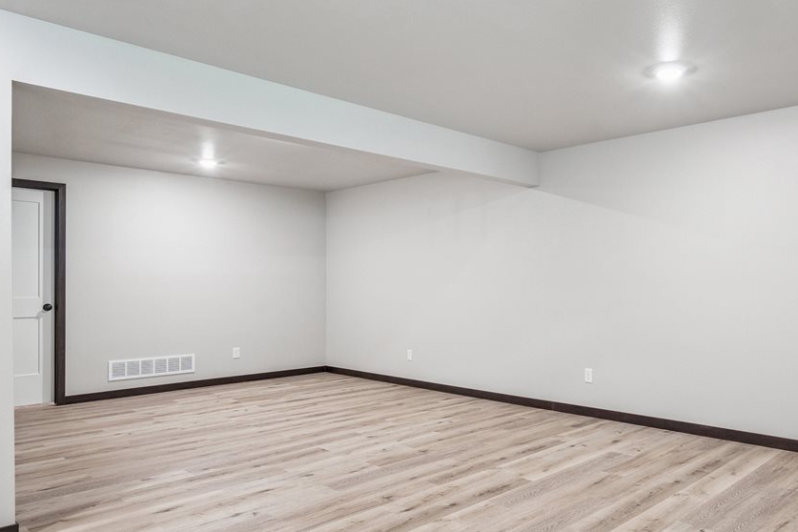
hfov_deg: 67.6
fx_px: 576
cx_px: 528
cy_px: 286
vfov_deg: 49.5
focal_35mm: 26
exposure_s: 1/10
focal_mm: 17
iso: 800
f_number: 8
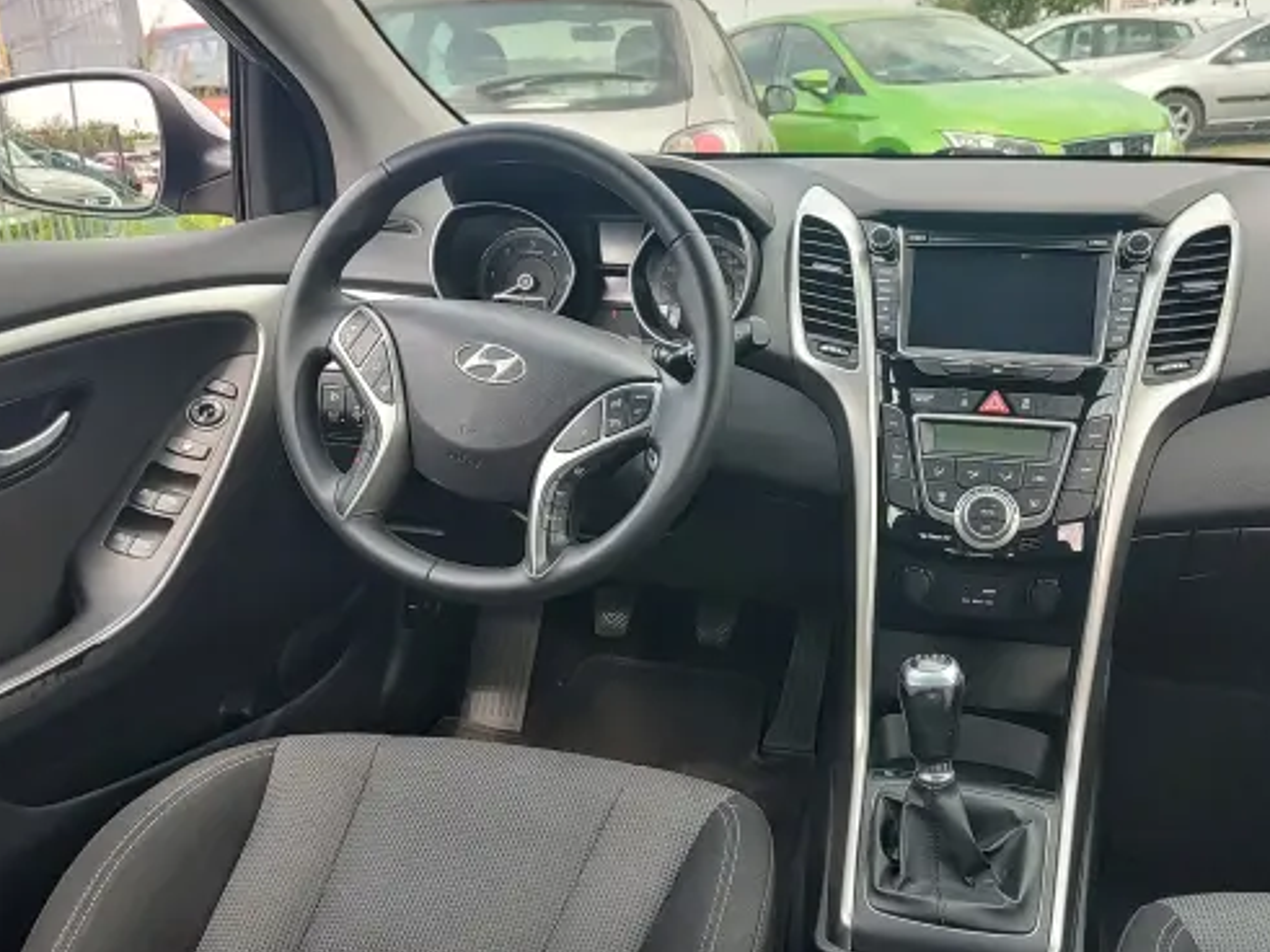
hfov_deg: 59.7
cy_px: 489
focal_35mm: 30
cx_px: 735
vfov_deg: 46.8
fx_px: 1100
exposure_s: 1/280
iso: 100
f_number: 1.8
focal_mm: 5.56
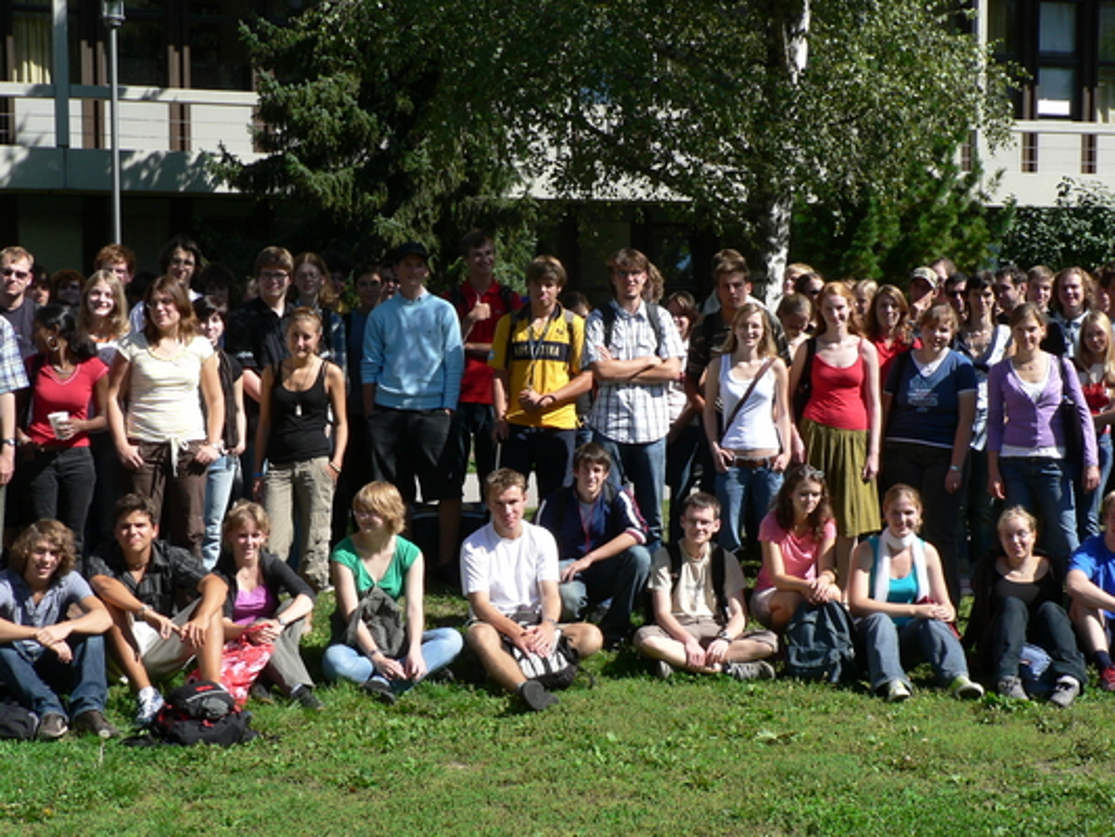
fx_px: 1998
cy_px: 418
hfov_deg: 31.2
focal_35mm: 62
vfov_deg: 23.7
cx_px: 558
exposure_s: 1/500
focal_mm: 10.4
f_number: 4
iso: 80
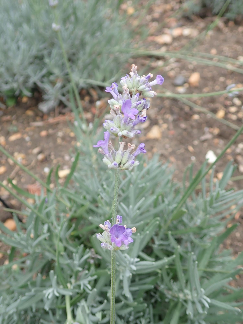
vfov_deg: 60.0
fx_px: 281
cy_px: 162
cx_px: 122
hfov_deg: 46.8
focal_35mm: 30
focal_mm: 5.5
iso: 160
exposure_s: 1/125
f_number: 2.3
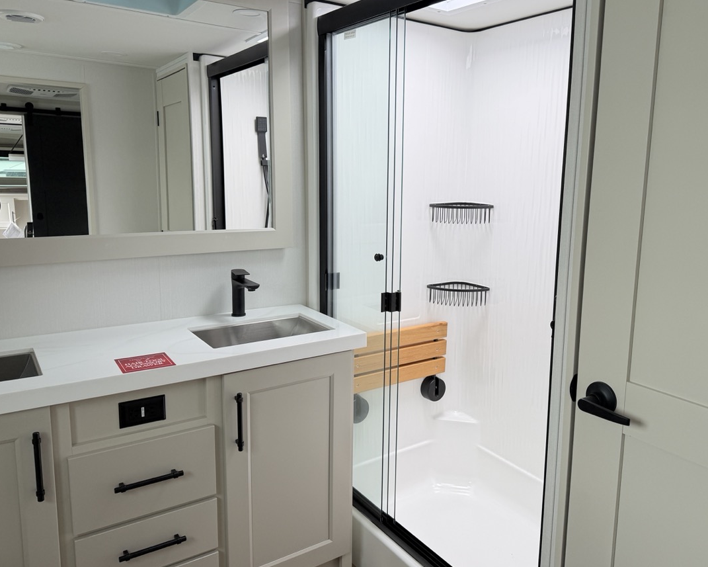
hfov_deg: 61.9
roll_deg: -3.0
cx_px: 404
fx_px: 587
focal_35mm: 28
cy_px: 261
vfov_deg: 51.5
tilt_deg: -9.7
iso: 64
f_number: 1.78
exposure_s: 1/121
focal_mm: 6.76
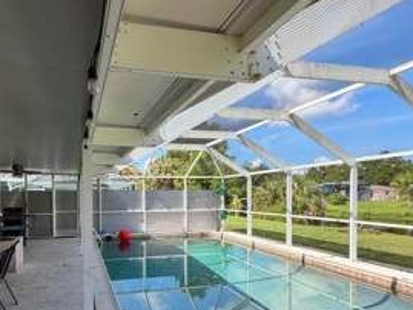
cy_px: 201
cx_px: 144
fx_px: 298
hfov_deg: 67.8
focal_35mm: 25
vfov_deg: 54.0
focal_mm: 2.22
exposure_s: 1/502
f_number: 2.2
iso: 50
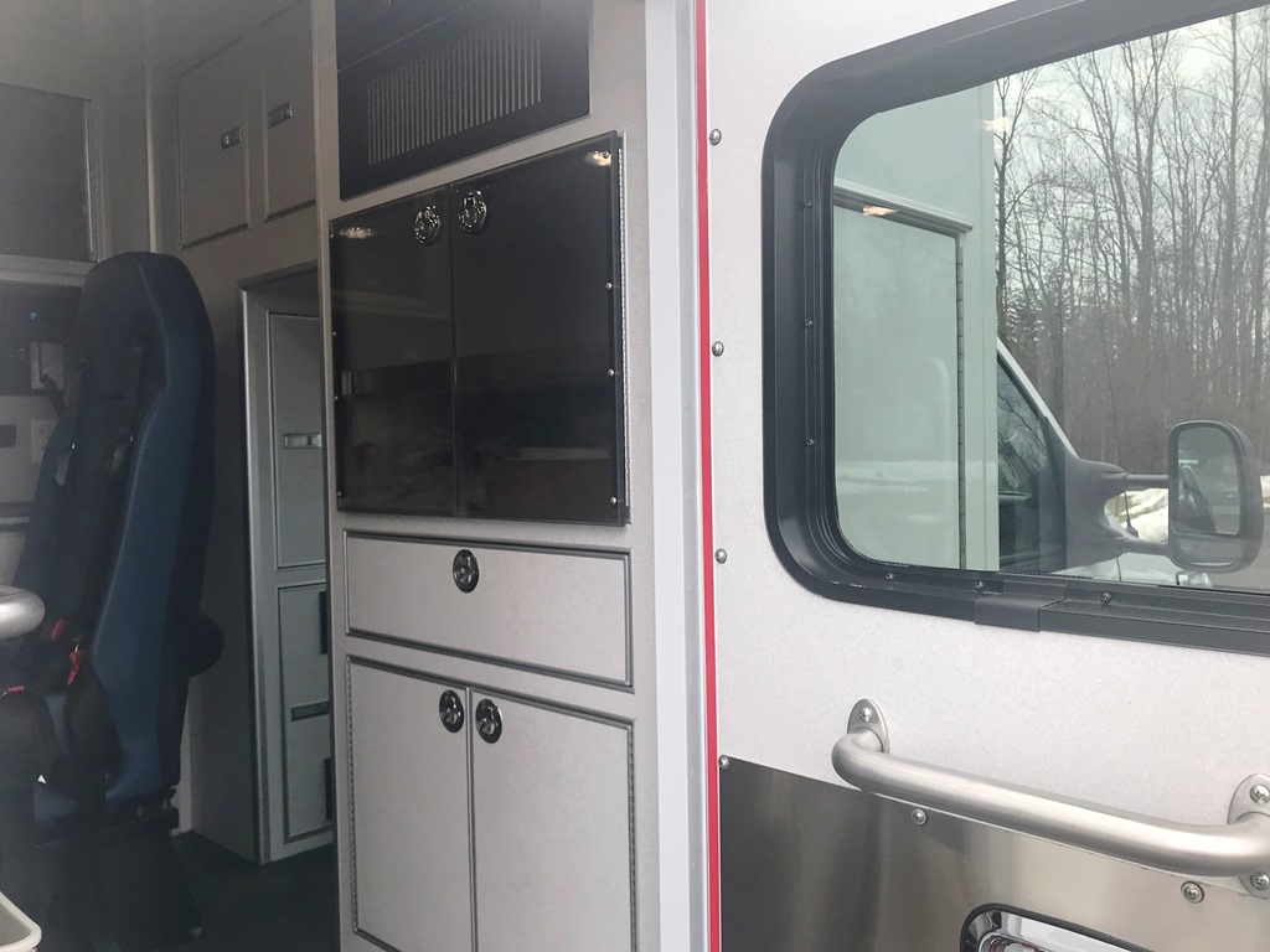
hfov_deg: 63.4
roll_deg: +0.0
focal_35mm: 28
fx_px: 1027
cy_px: 476
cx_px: 635
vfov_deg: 49.7
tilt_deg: -1.6
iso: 20
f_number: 1.8
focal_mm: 3.99
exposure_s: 1/363
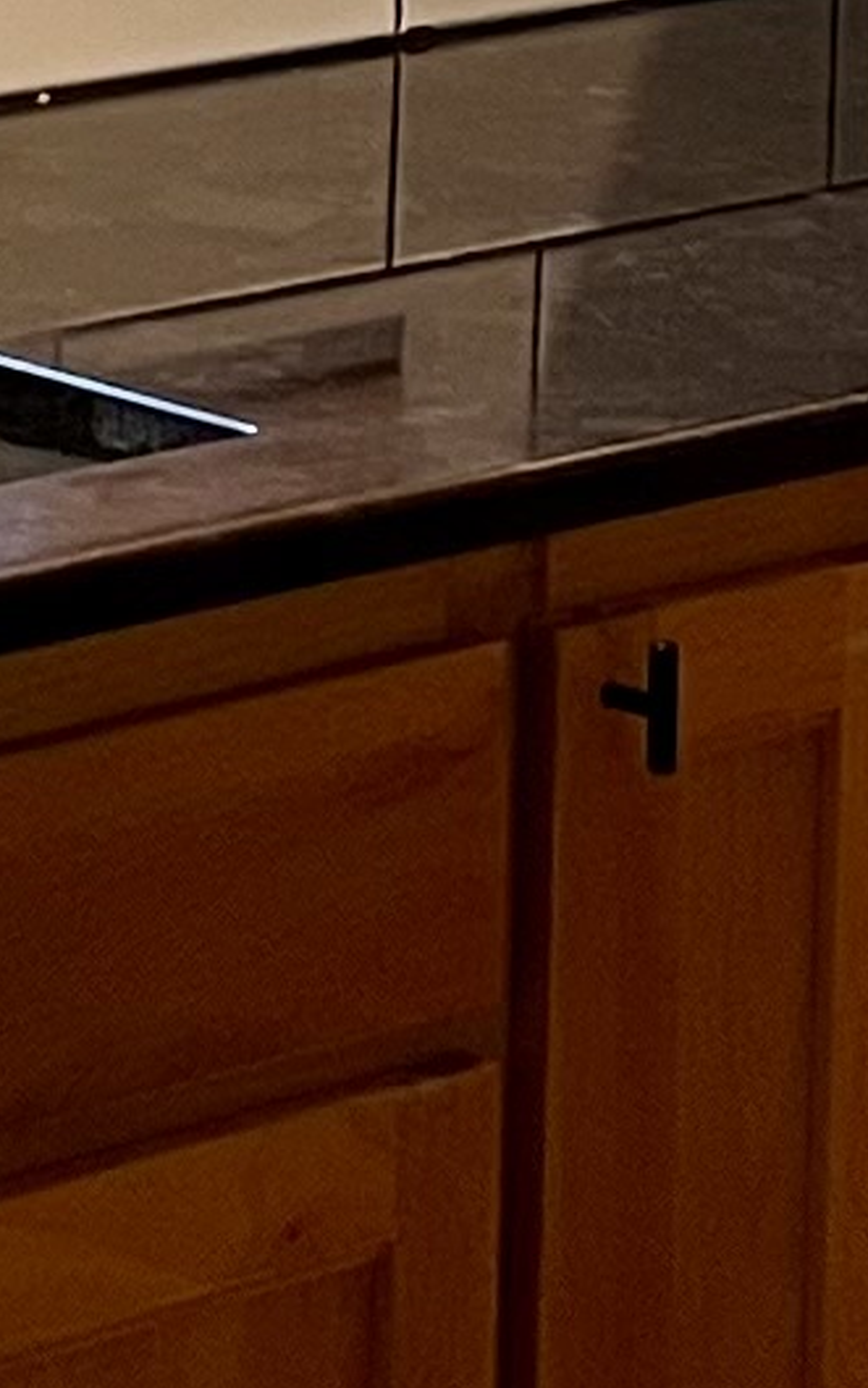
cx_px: 113
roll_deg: -1.9
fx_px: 7942
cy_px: -908
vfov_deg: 9.6
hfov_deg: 6.2
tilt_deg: -5.2
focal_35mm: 210
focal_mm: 5.7
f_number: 1.5
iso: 80
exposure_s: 1/60
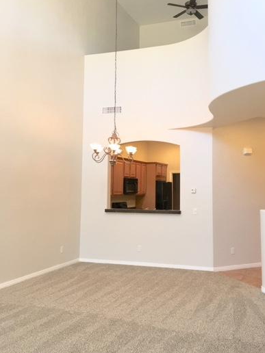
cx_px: 164
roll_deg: -0.7
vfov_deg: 51.2
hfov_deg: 39.4
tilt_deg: +6.2
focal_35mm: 36
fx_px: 367
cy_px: 155
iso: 25
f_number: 2.2
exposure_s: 1/30
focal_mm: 4.15
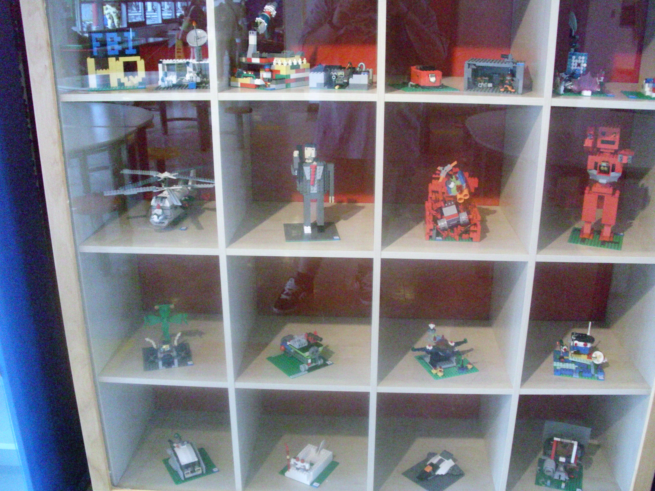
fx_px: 719
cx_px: 328
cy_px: 246
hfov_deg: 49.0
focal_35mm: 38
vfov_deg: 37.7
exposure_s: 1/60
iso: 1400
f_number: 3.1
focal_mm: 6.3
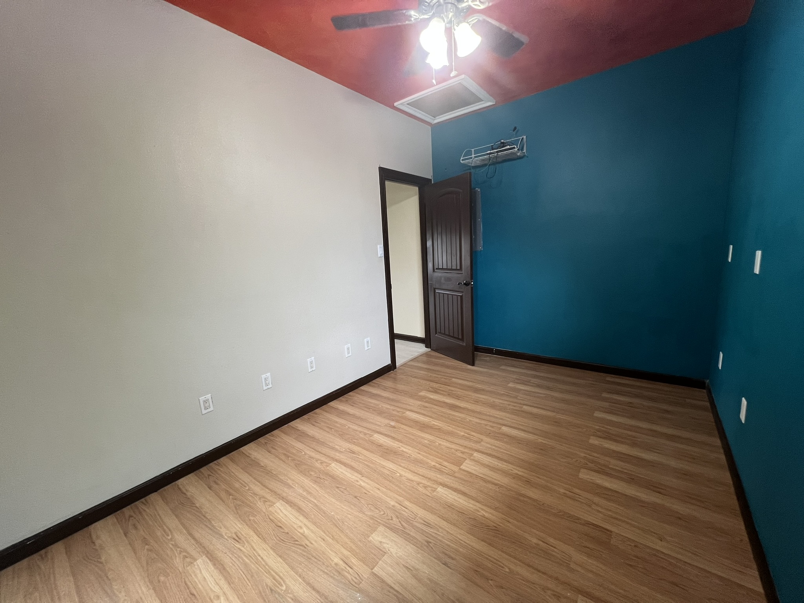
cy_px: 302
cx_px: 402
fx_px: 302
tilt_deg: -9.7
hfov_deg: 106.2
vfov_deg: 89.9
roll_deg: +3.4
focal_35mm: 13
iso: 160
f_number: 1.8
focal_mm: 1.57
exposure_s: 1/60
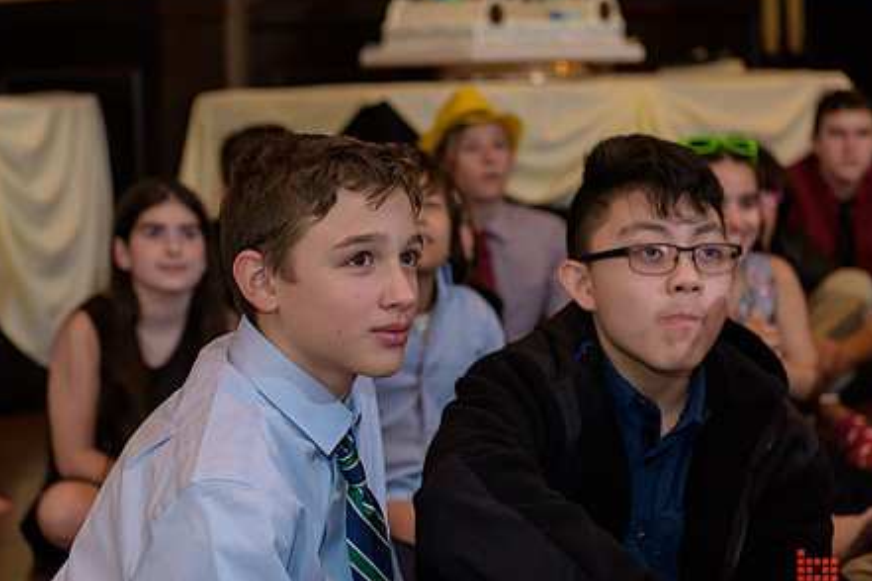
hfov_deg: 22.1
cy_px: 270
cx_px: 364
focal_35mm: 92
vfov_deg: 14.9
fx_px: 2228
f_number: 3.2
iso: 1600
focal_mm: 70
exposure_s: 1/125
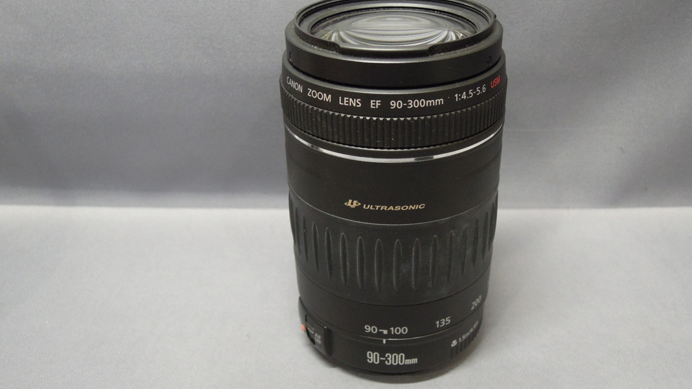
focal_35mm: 39
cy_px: 180
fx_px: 716
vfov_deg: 30.4
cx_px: 353
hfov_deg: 51.6
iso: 400
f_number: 2.8
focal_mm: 6.3
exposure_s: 1/40
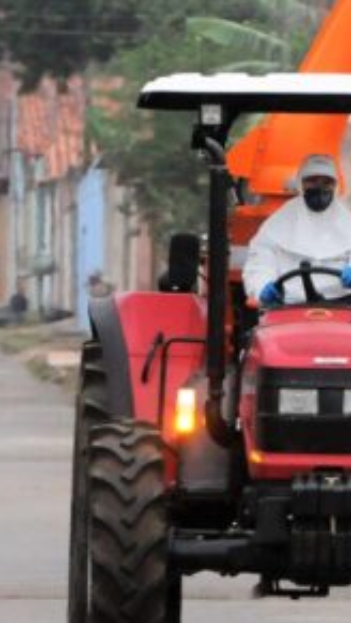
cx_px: 886
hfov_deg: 1.1
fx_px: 19033
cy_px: -12
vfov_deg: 1.9
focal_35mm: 1152
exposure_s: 1/400
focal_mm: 200
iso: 1250
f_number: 5
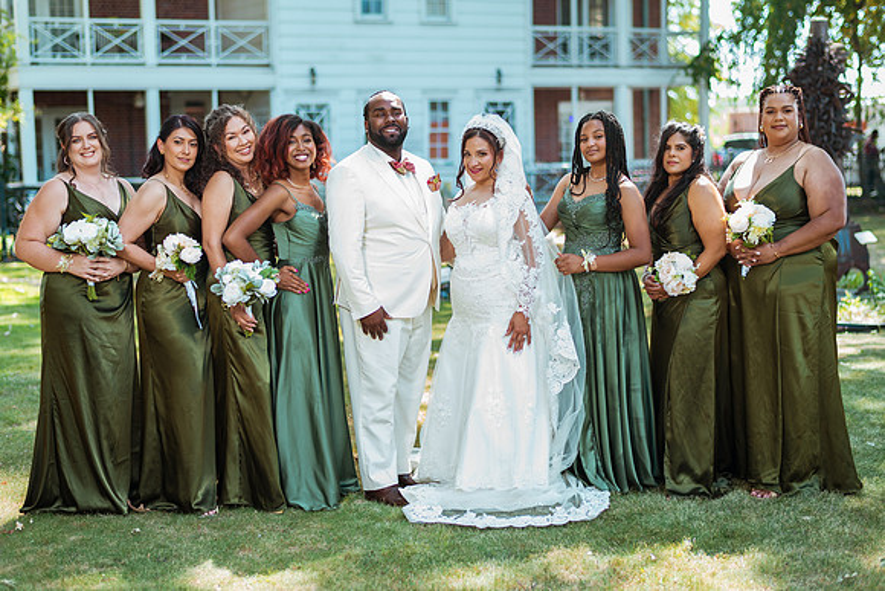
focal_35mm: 58
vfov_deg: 23.4
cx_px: 442
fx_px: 1426
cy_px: 296
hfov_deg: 34.5
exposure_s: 1/200
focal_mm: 58
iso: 50
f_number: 2
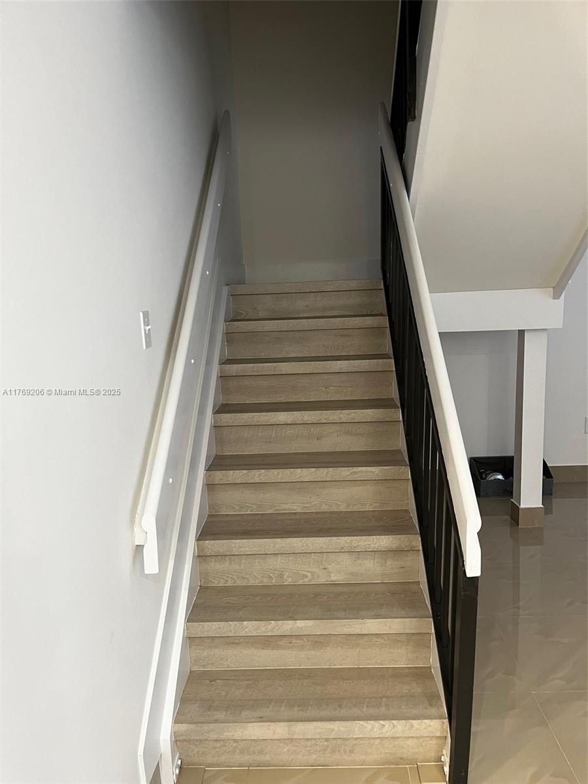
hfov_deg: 53.1
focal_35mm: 26
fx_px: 589
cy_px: 392
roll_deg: +0.6
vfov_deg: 67.3
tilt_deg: -2.2
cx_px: 294
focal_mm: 5.1
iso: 250
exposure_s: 1/60
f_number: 1.6
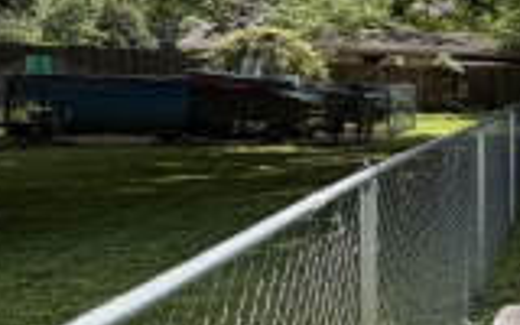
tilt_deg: -1.7
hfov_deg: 18.8
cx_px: 1058
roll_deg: -1.9
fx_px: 879
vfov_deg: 20.9
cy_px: 133
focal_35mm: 62
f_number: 2.2
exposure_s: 1/502
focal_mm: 2.22
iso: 50
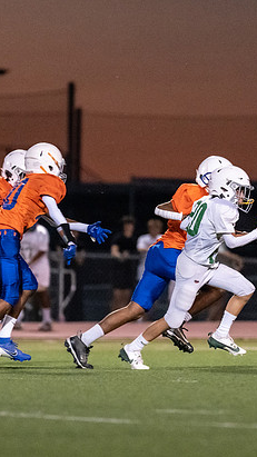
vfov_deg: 4.7
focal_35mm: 459
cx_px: 156
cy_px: 267
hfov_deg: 2.6
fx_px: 5564
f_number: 2.8
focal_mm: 200
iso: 4000
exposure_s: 1/1000
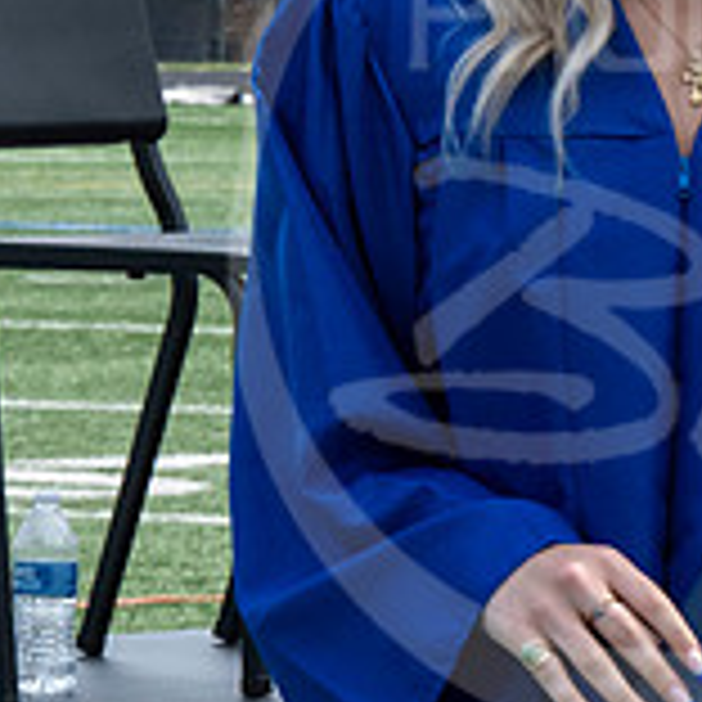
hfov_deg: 3.5
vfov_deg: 3.5
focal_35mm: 496
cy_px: -40
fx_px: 11380
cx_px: 121
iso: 200
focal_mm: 70
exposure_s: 1/250
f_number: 13
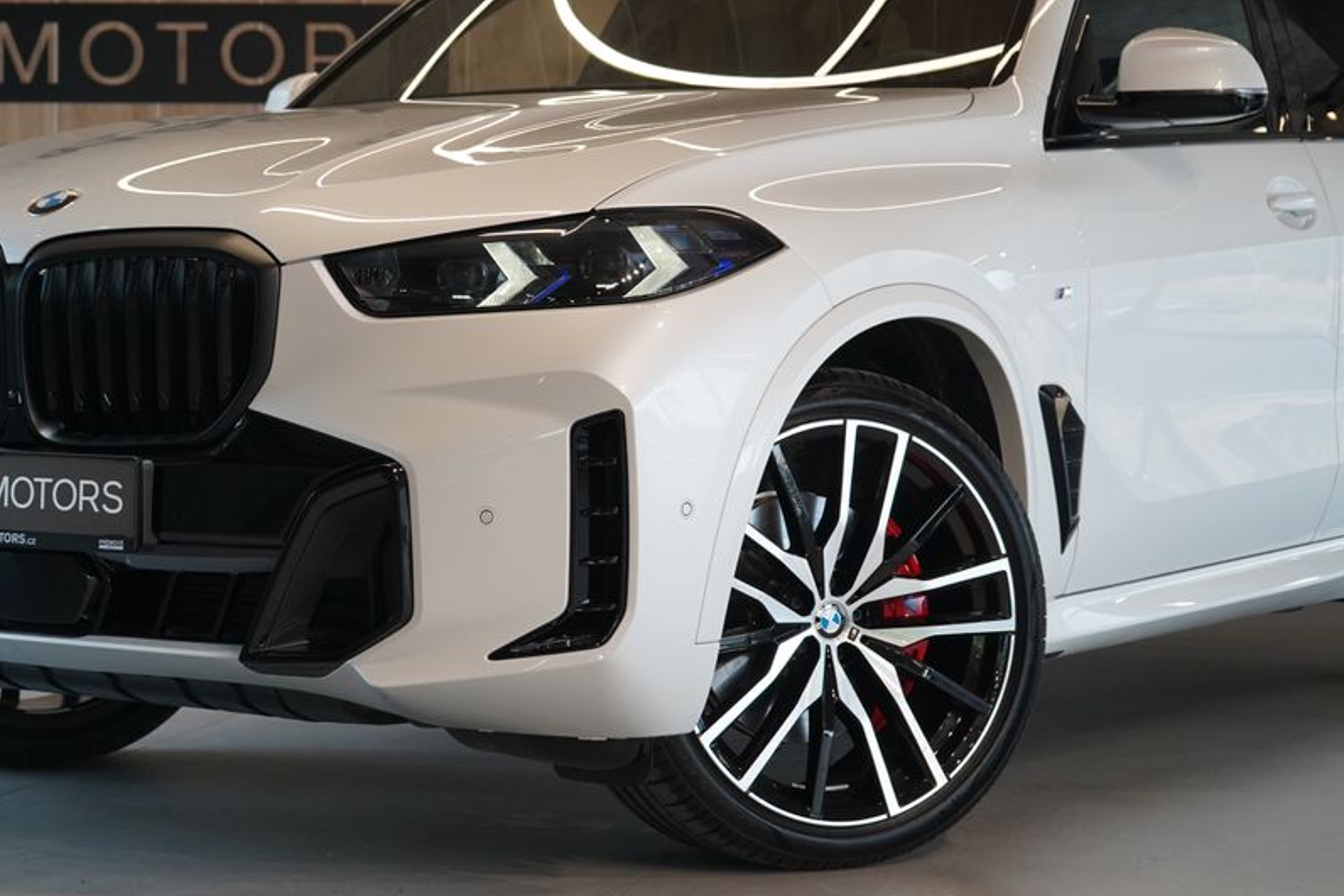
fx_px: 3024
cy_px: 372
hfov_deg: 25.0
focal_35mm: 81
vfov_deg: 16.9
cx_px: 481
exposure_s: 1/160
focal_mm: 63
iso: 1600
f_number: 5.6
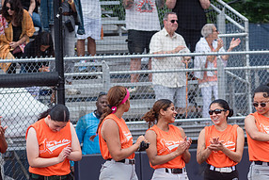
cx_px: 203
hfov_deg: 5.5
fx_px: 2803
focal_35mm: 375
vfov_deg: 3.7
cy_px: 159
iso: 400
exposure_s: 1/1000
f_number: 4.5
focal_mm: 185
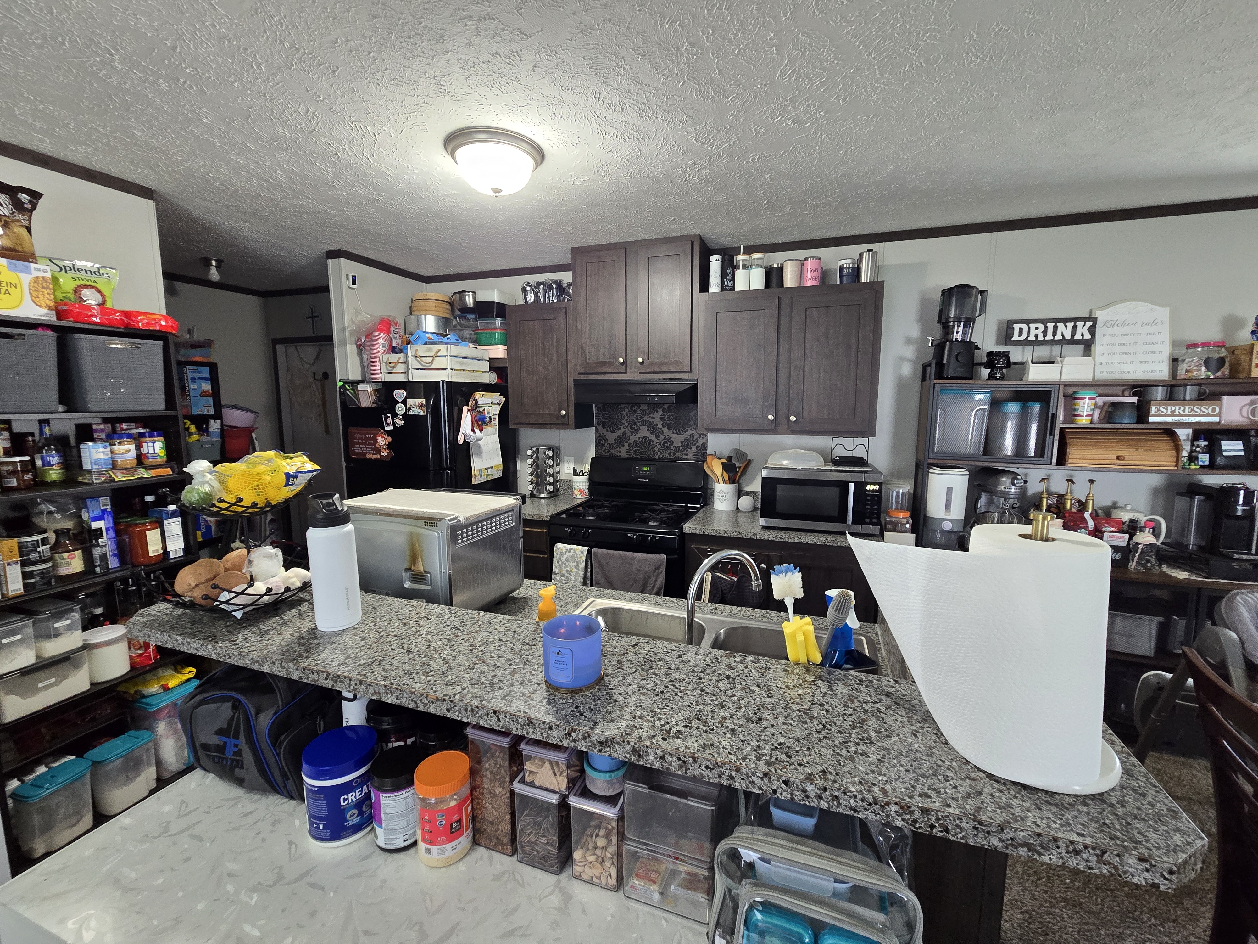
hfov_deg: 106.2
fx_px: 472
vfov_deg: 89.9
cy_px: 472
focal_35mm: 13
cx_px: 629
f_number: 2.2
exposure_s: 1/60
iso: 400
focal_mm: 2.2
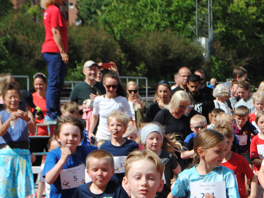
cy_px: 124
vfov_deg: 6.4
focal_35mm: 233
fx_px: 1780
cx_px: 329
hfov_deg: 8.4
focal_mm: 55
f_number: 8
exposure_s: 1/250
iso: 100
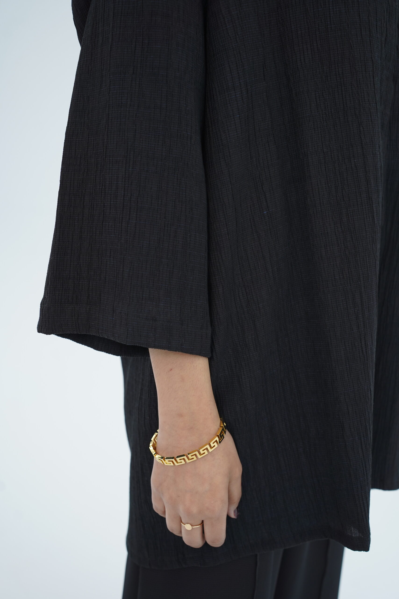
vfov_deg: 54.4
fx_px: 582
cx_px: 200
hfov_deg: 37.9
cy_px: 300
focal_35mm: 35
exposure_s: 1/125
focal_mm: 35
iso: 400
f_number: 4
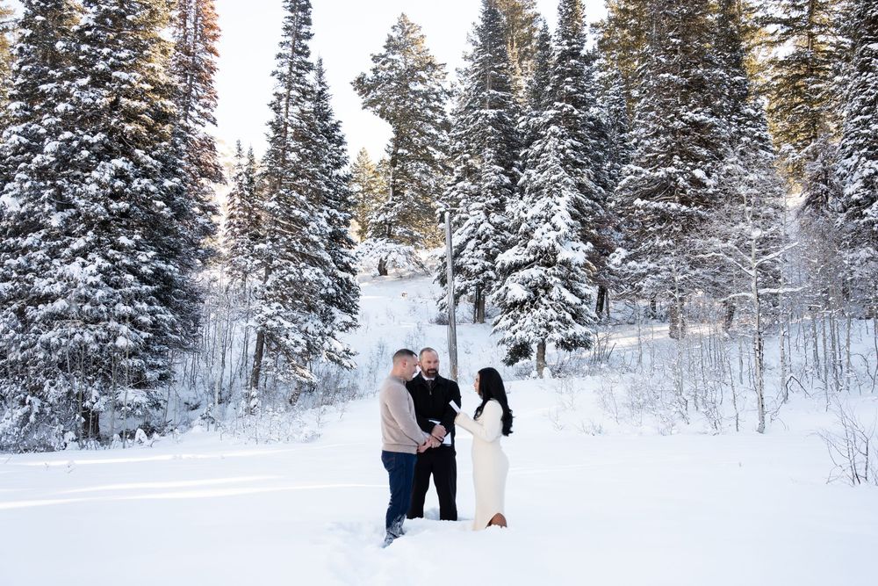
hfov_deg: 36.8
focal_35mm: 54
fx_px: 1320
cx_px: 475
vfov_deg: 25.0
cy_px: 317
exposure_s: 1/320
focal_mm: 50
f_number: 5
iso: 250
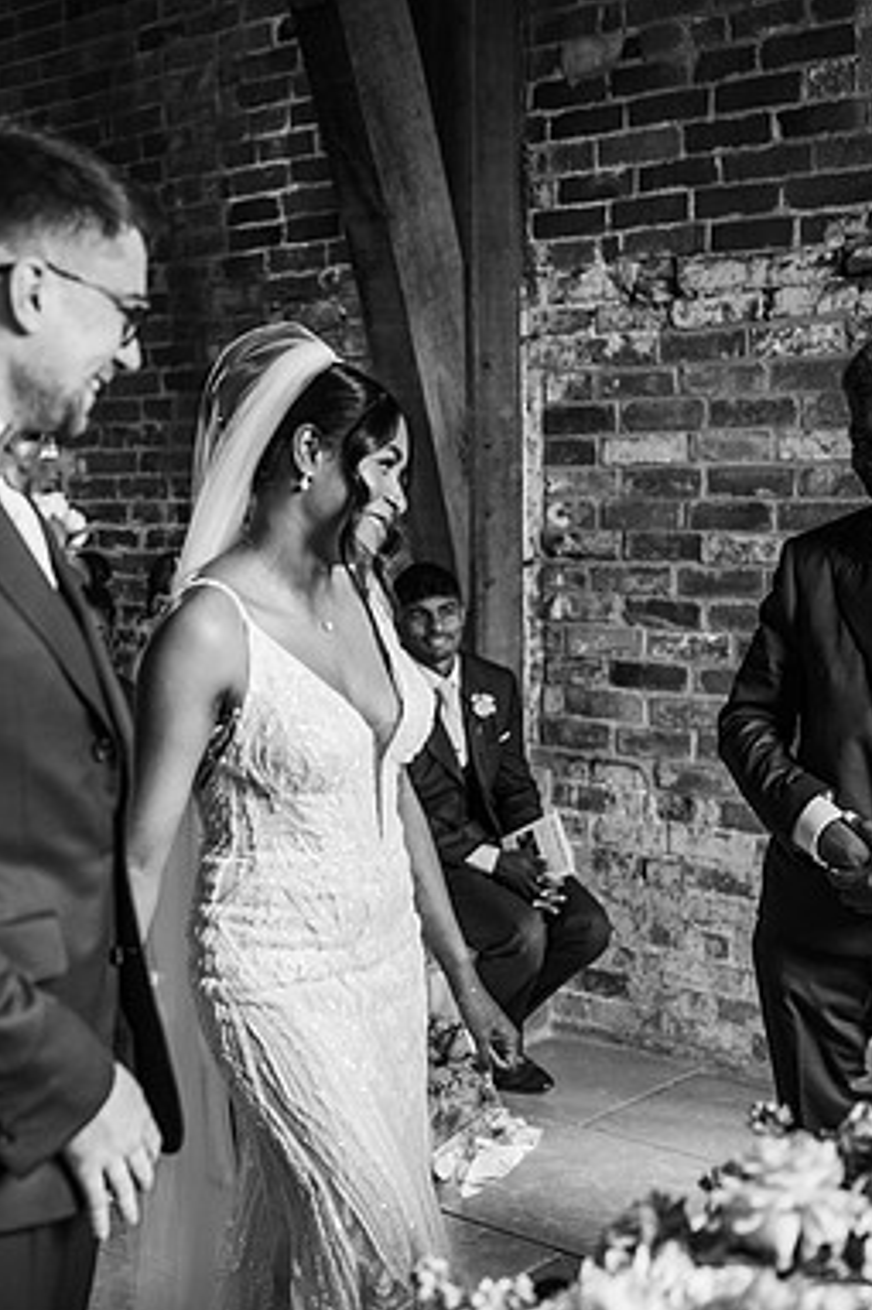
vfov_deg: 37.5
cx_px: 270
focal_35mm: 53
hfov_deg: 25.3
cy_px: 657
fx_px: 1927
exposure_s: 1/200
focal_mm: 35
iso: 560
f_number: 2
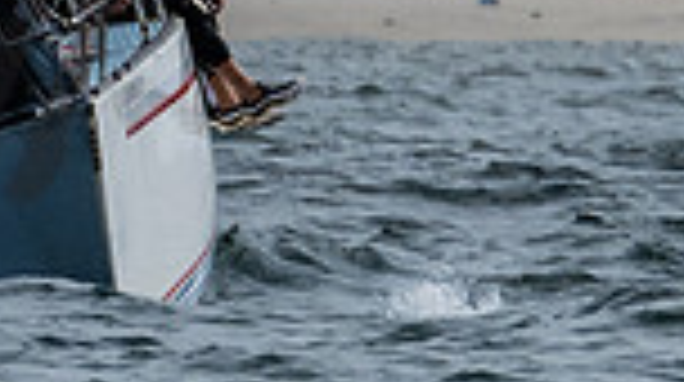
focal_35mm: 2119
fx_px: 38378
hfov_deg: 1.0
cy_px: -667
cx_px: -266
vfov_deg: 0.6
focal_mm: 200
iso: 200
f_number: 6.3
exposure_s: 1/2000
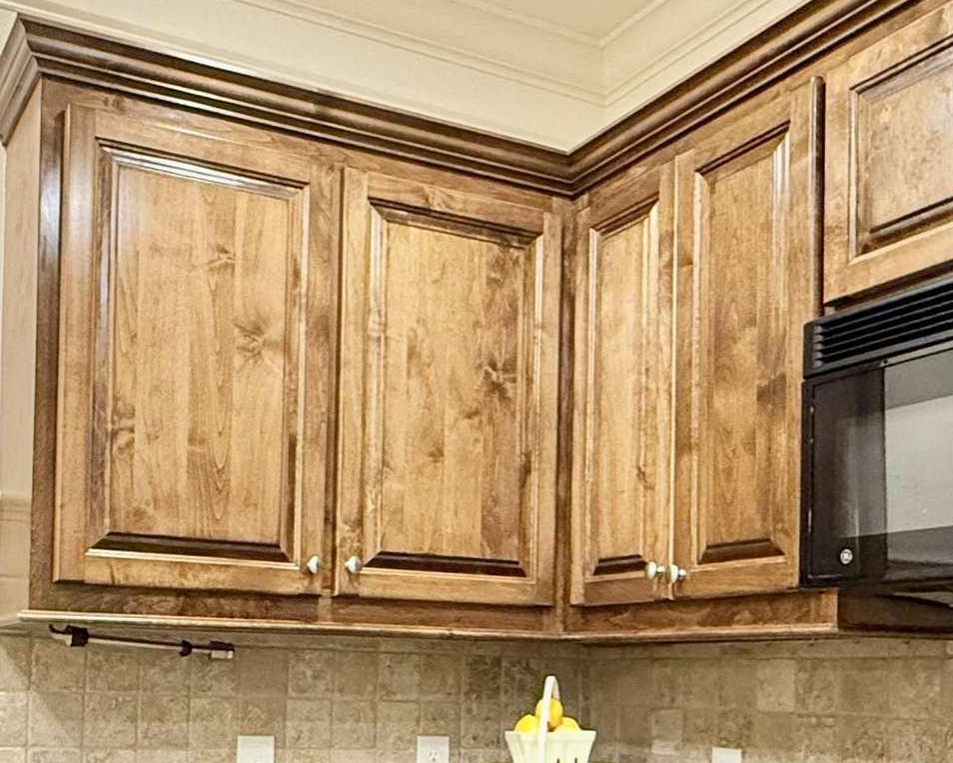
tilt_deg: +0.1
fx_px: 1241
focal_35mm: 44
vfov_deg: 32.6
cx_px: 360
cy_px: 677
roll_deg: -1.3
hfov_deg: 41.7
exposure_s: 1/60
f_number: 2.2
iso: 400
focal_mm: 2.22
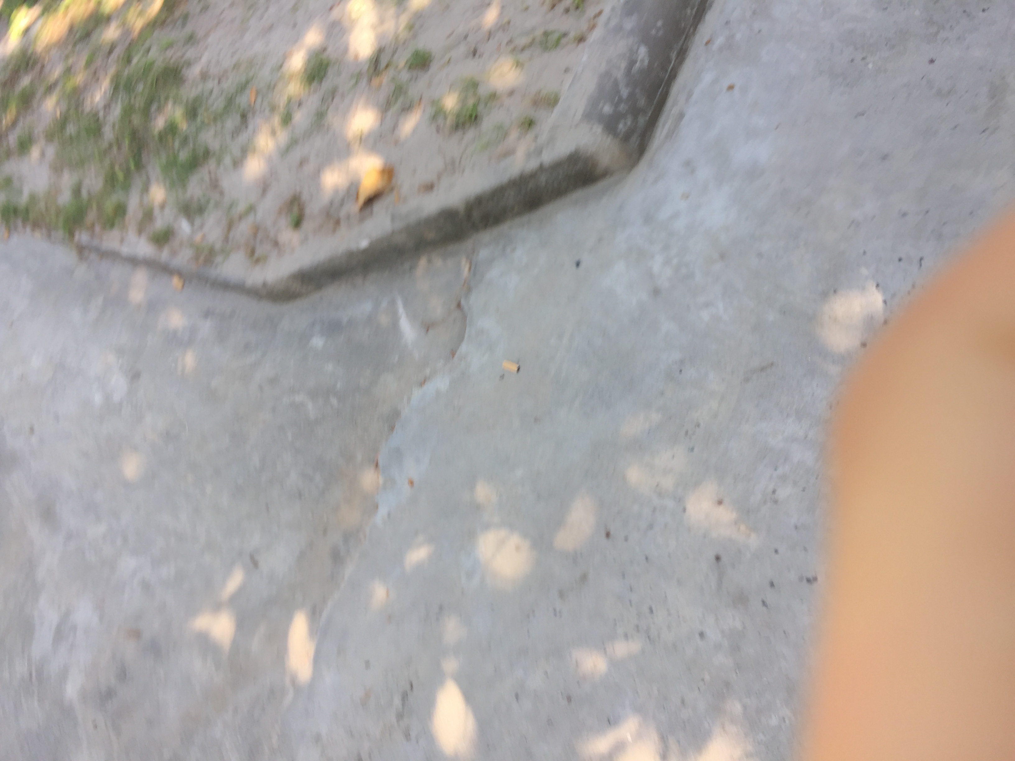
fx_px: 850
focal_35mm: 29
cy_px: 380
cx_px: 508
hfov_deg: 61.7
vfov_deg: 48.2
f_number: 2.2
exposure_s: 1/209
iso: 32
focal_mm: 4.15
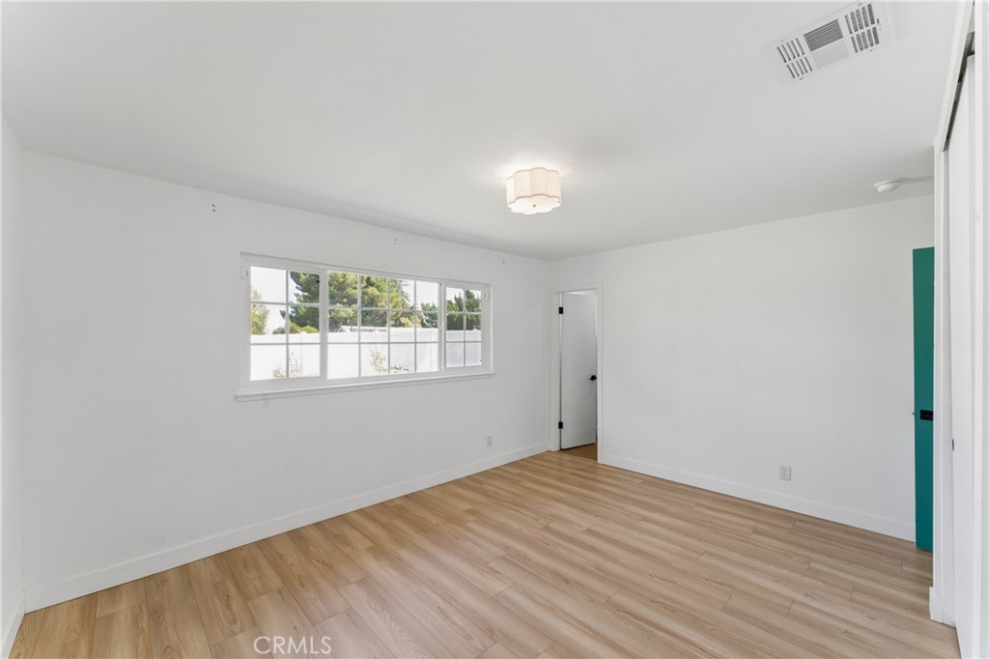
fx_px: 384
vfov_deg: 81.2
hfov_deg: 104.3
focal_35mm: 14
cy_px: 330
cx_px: 494
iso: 100
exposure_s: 1/1.67
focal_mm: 14
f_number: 13
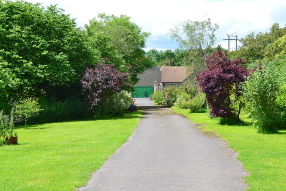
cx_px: 143
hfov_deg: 30.5
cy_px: 96
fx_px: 524
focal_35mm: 66
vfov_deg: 20.6
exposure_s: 1/400
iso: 400
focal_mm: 44
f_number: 11
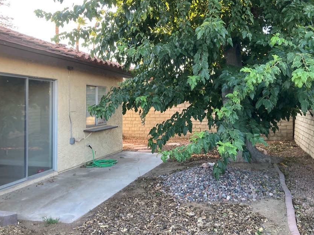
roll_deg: -0.5
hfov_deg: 53.8
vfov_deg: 41.7
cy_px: 104
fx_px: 308
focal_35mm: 34
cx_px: 175
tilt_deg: +1.5
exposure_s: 1/120
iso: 80
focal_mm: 3.99
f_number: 1.8
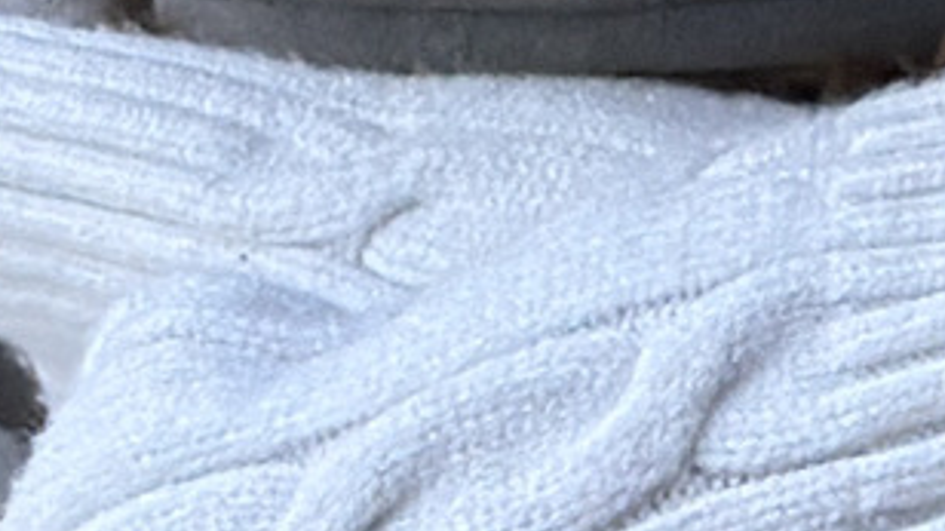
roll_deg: -0.3
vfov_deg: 3.4
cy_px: -1354
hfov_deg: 6.3
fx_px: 8517
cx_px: 641
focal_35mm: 340
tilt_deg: -9.2
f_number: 1.78
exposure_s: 1/2667
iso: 400
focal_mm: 6.76
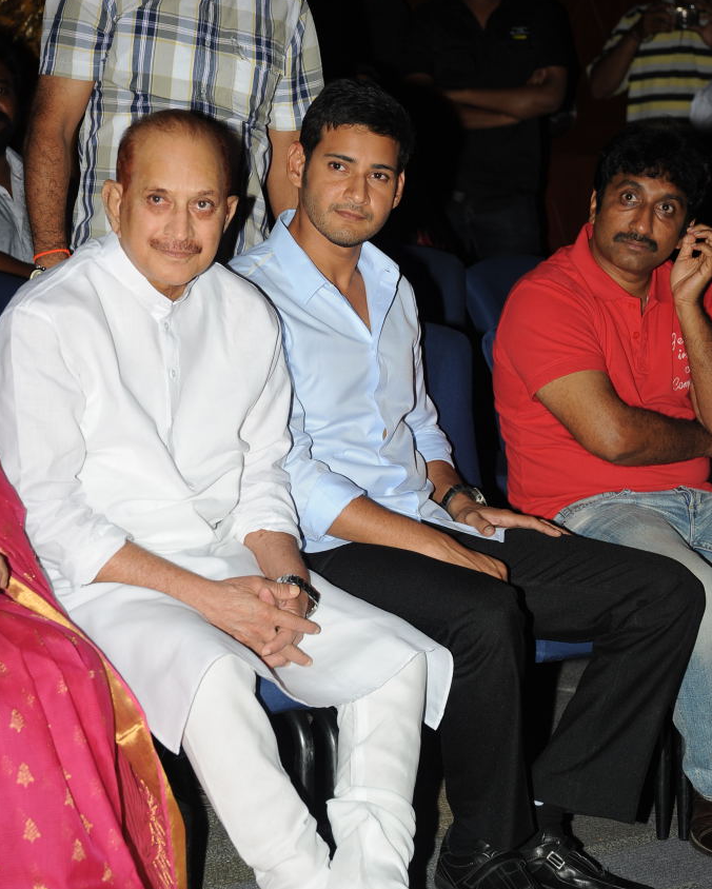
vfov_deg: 16.6
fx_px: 3053
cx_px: 354
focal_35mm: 116
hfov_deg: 13.3
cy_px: 517
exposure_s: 1/125
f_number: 7.1
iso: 500
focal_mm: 102
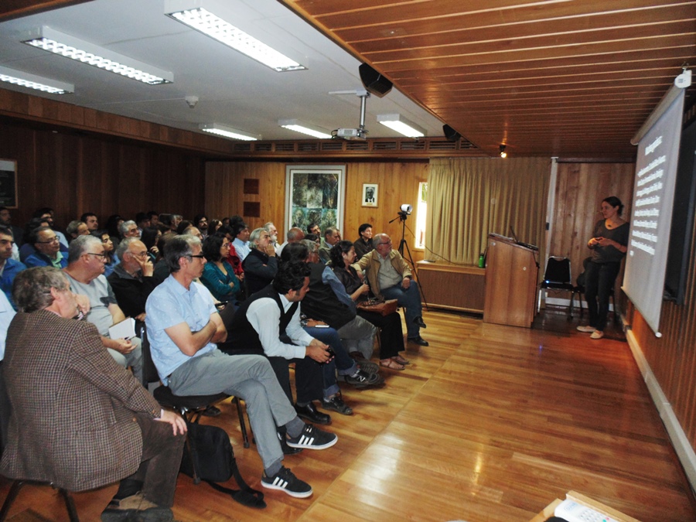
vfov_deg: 61.1
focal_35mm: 22
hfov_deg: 76.4
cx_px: 348
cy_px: 261
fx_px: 442
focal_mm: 4
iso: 200
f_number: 3.1
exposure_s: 1/30
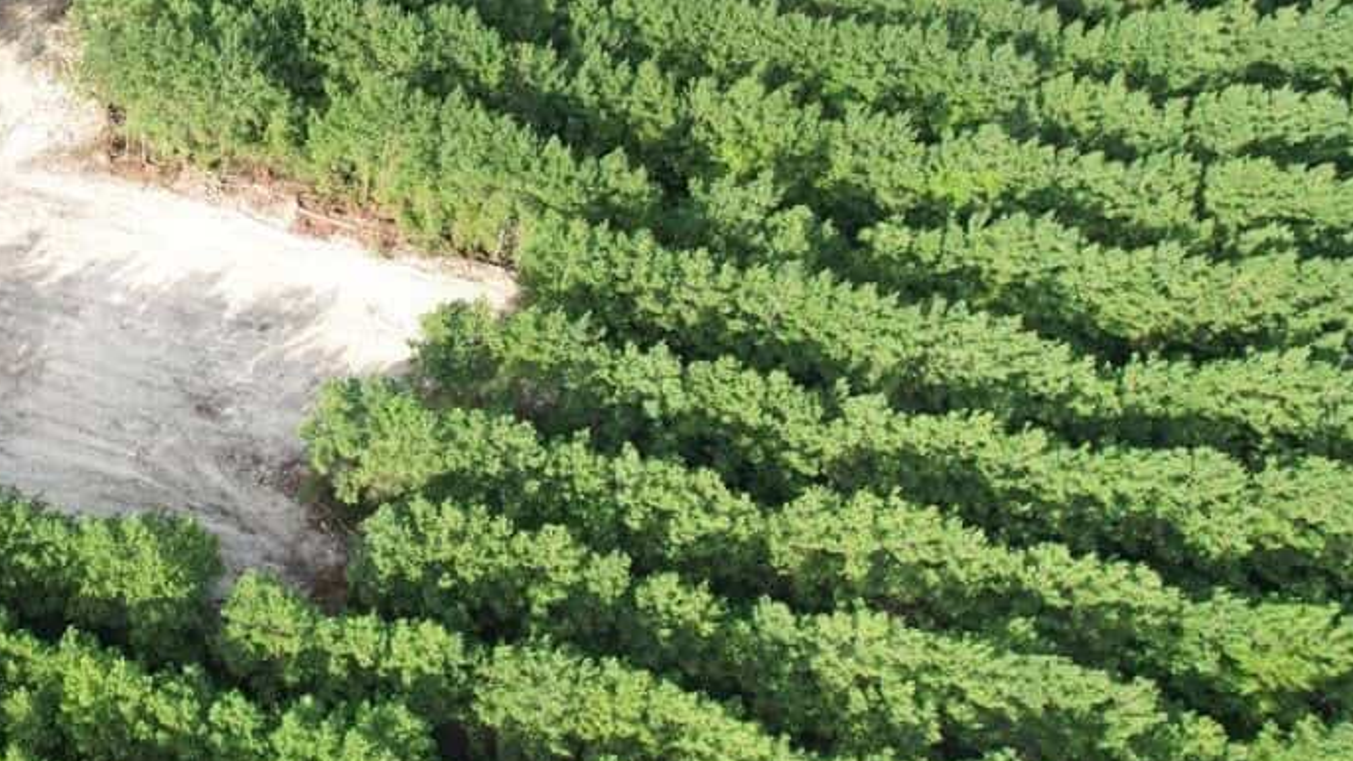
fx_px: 1543
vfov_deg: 26.4
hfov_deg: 43.2
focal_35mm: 43
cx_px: 126
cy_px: 19
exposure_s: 1/350
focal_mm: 8.4
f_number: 2.8
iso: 100
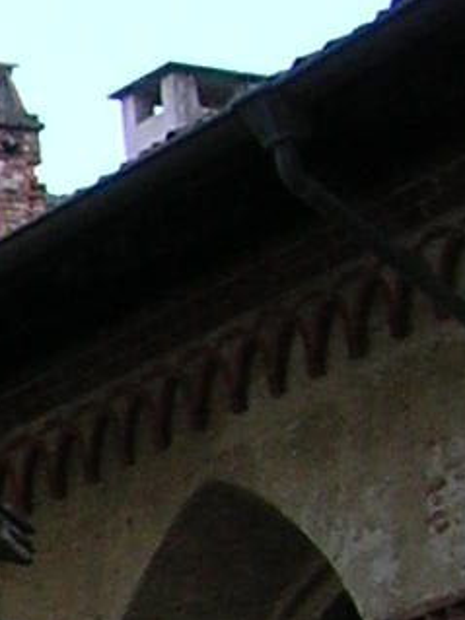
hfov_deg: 5.5
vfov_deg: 8.0
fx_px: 4373
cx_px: -1152
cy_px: 941
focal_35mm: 244
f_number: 4.9
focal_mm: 5.7
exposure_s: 1/90.1
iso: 50
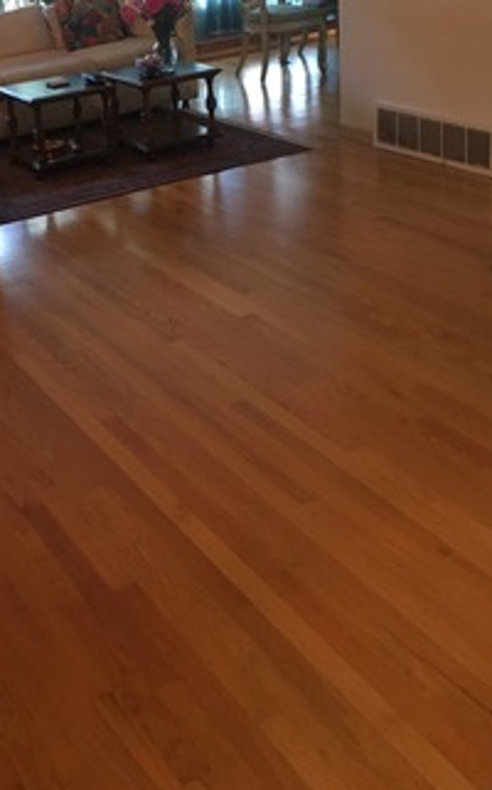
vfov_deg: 42.4
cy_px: 212
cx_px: 106
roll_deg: +6.5
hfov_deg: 27.4
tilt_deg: -19.2
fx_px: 989
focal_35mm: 46
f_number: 2.2
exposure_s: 1/24
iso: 200
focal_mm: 4.15
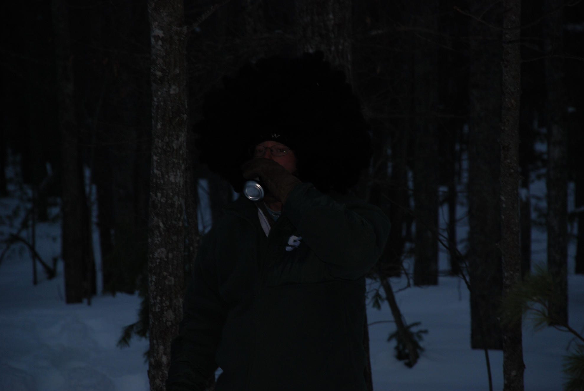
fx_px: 3143
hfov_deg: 10.6
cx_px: 283
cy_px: 200
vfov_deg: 7.1
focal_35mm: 194
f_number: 5.6
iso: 200
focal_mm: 125
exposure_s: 1/60
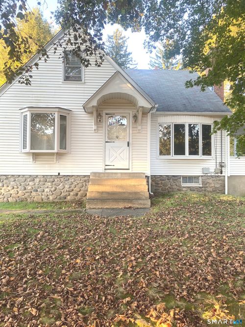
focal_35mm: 26
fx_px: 245
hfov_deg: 53.0
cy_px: 164
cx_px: 122
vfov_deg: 67.3
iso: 100
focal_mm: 4.25
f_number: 1.8
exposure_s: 1/121
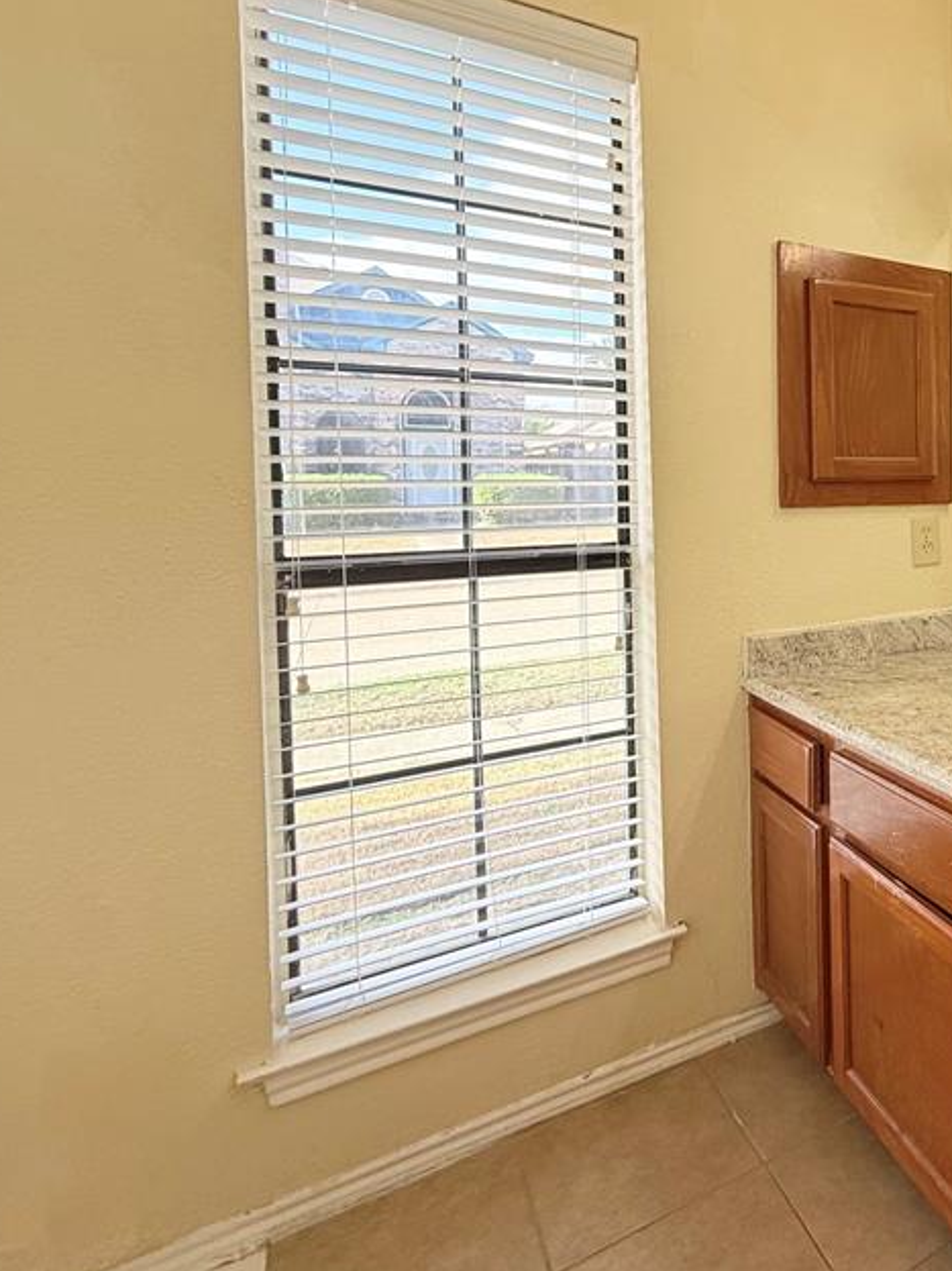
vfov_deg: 73.1
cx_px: 1013
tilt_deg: -1.8
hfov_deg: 46.1
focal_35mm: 23
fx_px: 844
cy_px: 506
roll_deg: -0.1
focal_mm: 2.22
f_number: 2.2
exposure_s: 1/269
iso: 64
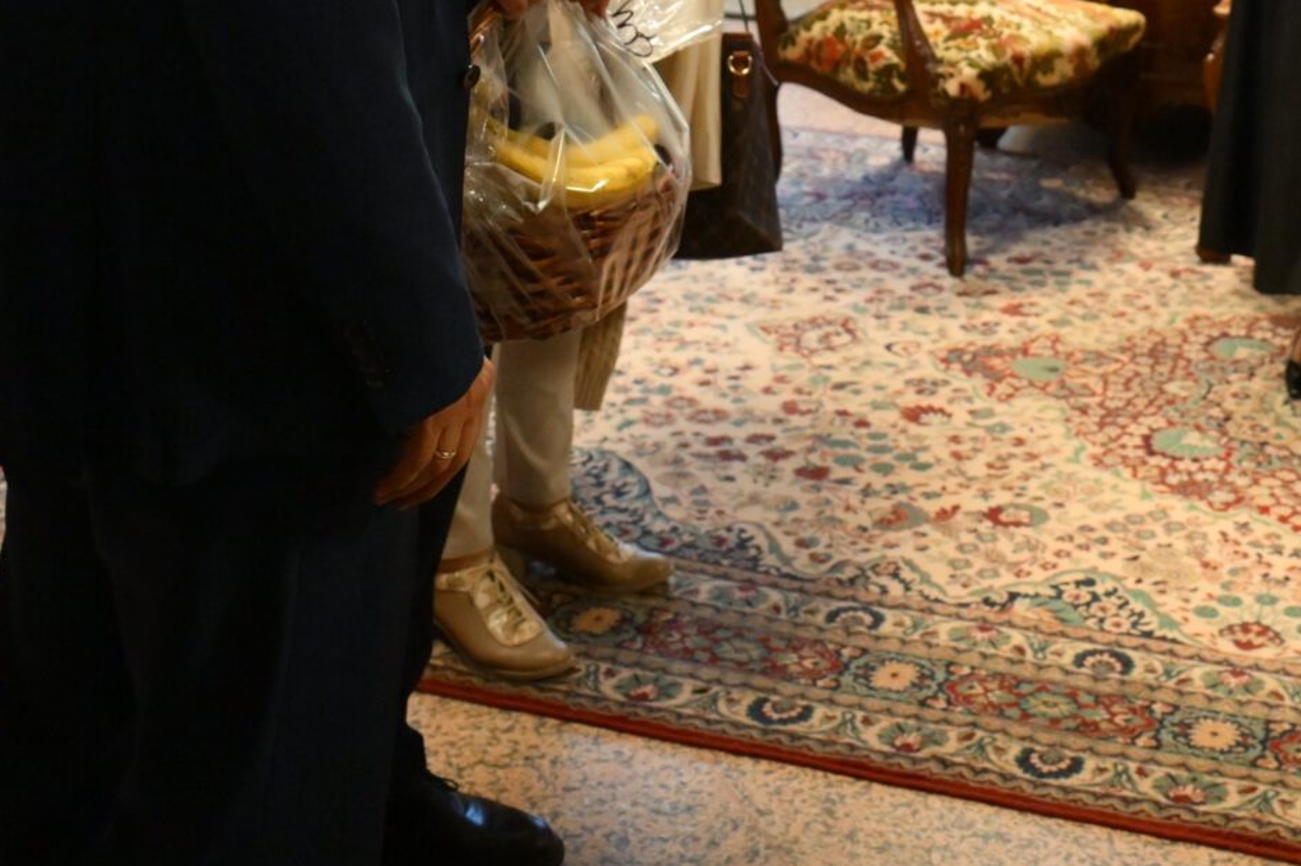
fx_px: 2384
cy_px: -218
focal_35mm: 66
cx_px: 967
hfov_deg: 30.1
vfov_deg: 19.2
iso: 4000
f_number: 4
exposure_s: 1/160
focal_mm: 24
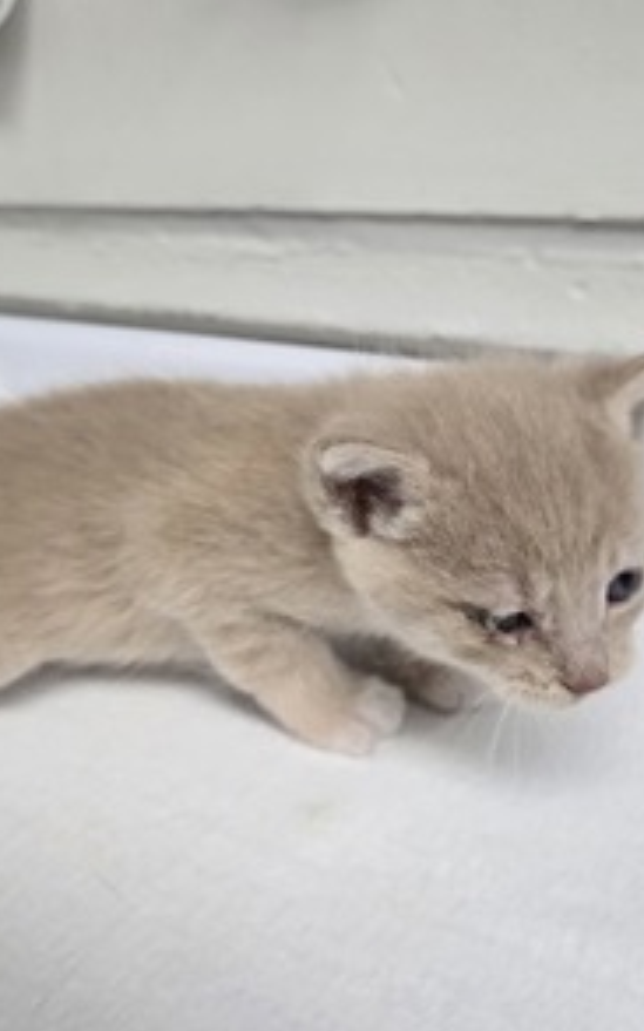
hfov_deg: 36.1
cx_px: 248
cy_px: 447
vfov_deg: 55.2
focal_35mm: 35
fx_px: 983
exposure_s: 1/120
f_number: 1.8
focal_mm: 5.4
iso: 200
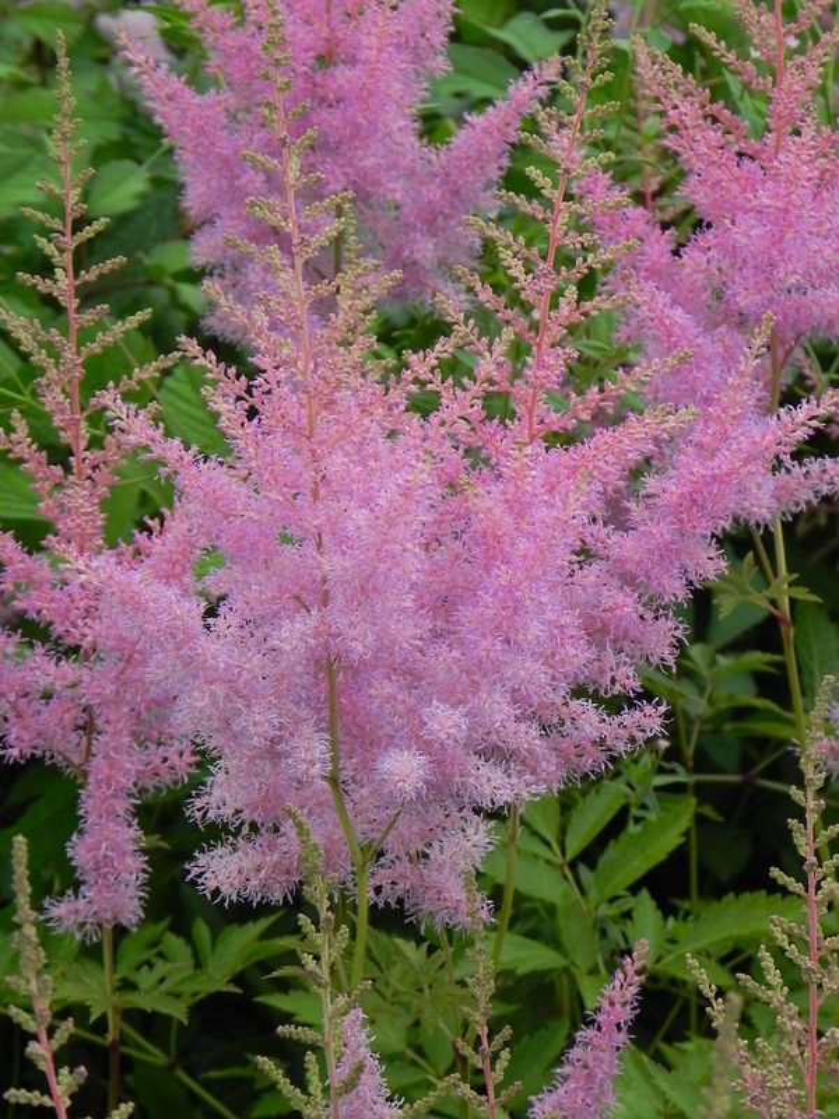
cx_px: 420
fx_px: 5235
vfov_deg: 12.2
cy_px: 560
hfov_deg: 9.2
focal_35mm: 162
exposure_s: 1/200
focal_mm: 28.8
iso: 160
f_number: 5.6
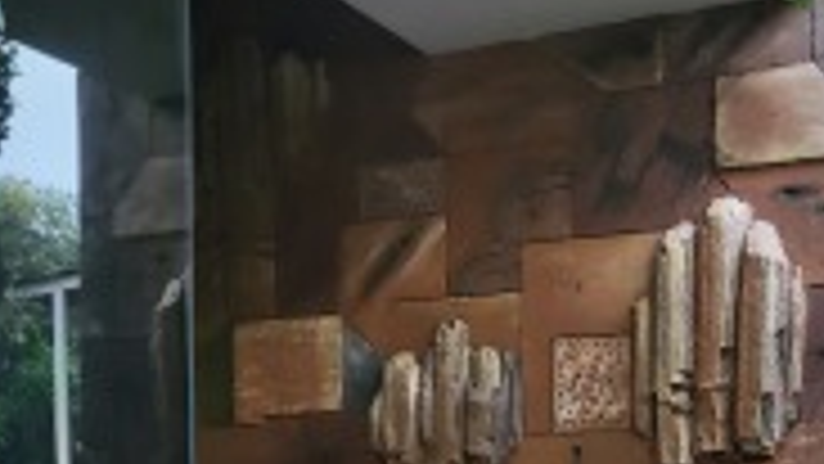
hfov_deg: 33.8
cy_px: 624
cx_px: 466
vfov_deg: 18.0
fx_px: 1355
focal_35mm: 62
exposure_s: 1/25
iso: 640
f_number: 1.8
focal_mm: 4.25
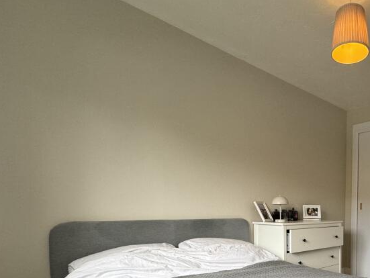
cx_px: 308
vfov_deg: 49.8
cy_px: 224
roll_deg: +0.0
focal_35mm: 26
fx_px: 278
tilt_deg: -2.0
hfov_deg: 60.5
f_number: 2.2
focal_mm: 2.22
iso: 250
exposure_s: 1/100
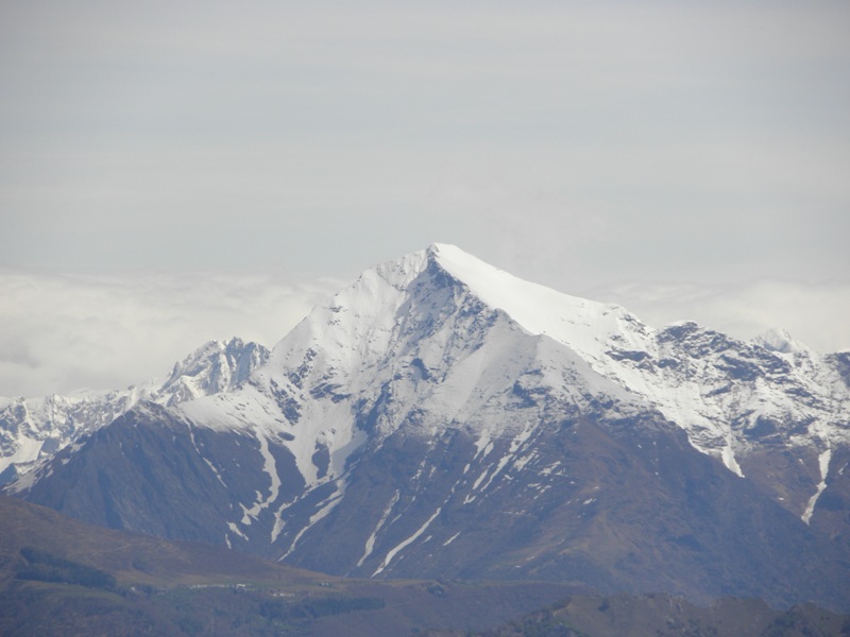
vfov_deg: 3.5
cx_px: 425
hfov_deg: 4.7
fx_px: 10436
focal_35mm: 425
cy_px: 318
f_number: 5.6
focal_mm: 75.65
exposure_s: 1/640
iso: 64
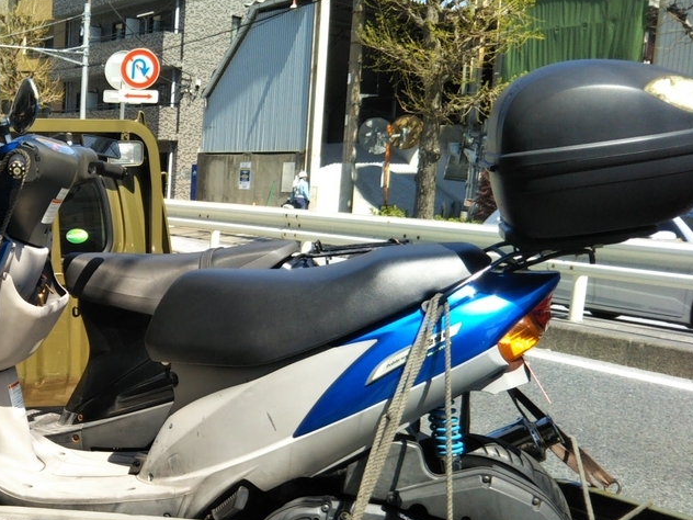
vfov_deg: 25.6
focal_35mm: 57
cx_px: 39
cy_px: 306
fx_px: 1141
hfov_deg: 31.8
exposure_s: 1/491
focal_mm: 4
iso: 27
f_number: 2.2
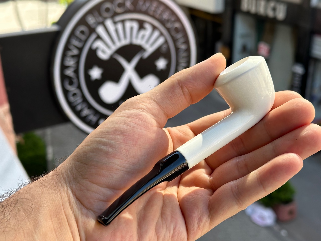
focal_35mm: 48
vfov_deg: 30.3
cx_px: 160
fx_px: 445
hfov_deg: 39.7
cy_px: 120
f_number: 1.78
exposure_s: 1/724
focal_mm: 6.86
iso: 64
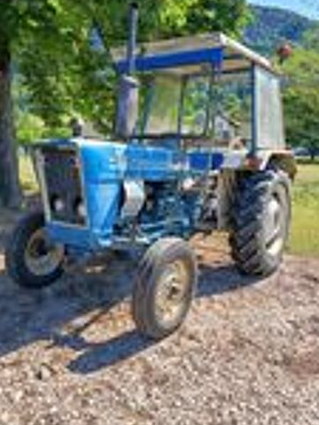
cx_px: 141
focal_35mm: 32
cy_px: 196
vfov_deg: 56.7
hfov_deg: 44.1
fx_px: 393
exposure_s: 1/241
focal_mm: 5.24
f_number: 1.7
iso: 50
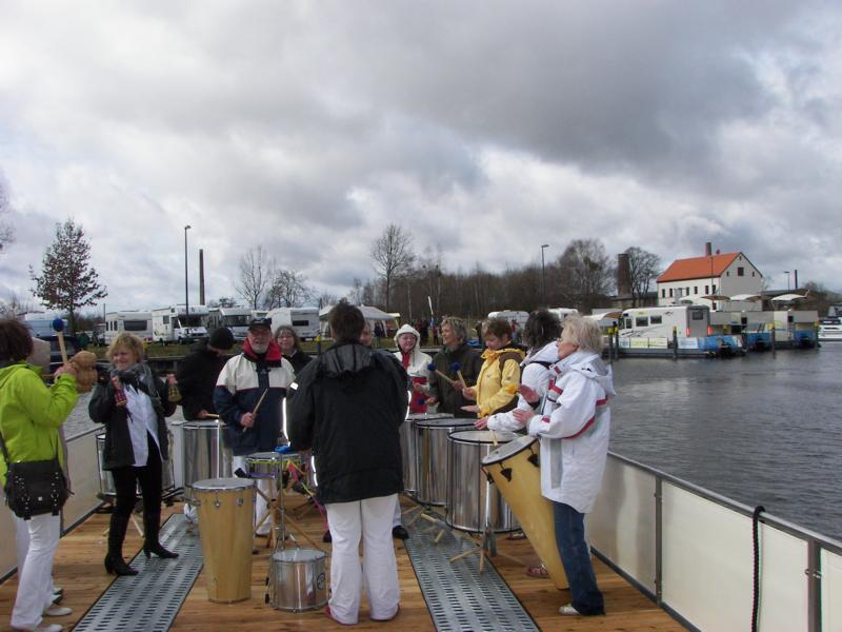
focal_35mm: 36
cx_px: 421
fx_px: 876
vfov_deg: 39.7
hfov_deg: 51.4
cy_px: 316
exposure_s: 1/800
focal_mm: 6
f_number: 5.6
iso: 125
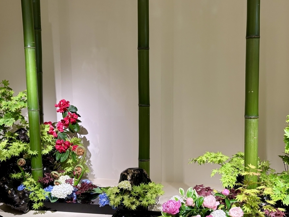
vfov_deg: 34.3
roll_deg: +0.2
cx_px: 164
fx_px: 351
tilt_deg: -5.2
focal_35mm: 42
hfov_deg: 44.7
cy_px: 105
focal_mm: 5.96
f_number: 1.6
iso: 125
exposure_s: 1/50
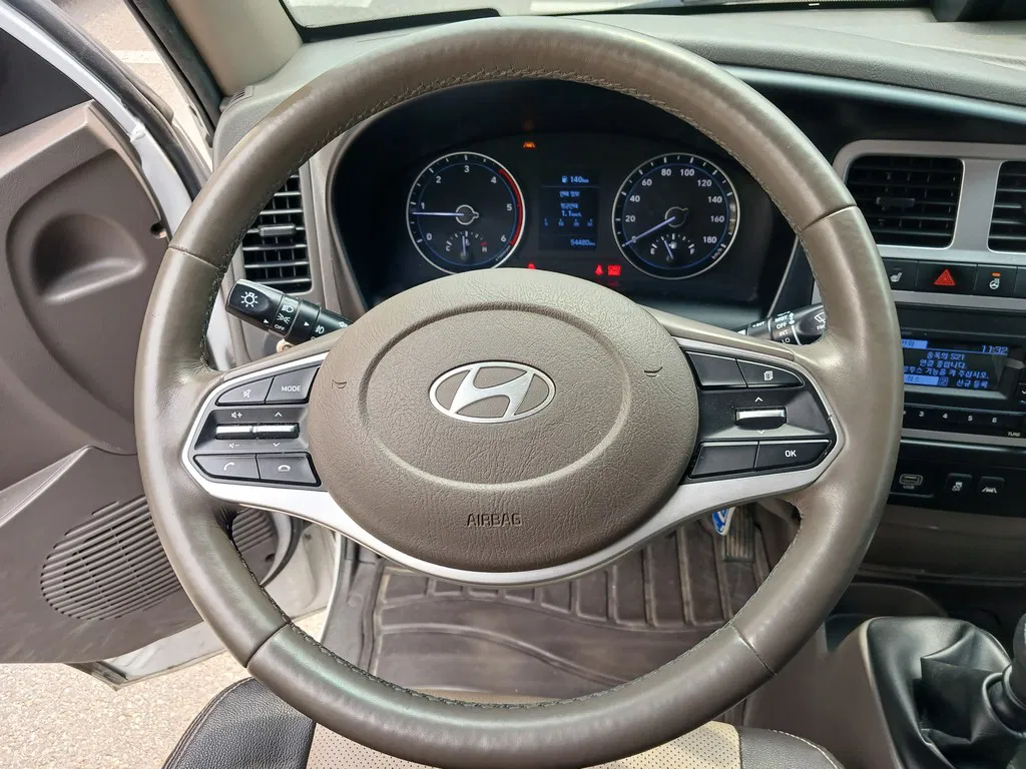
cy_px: 384
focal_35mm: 27
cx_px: 513
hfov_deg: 65.3
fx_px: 800
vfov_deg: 51.4
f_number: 1.8
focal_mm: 4
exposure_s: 1/60
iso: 32
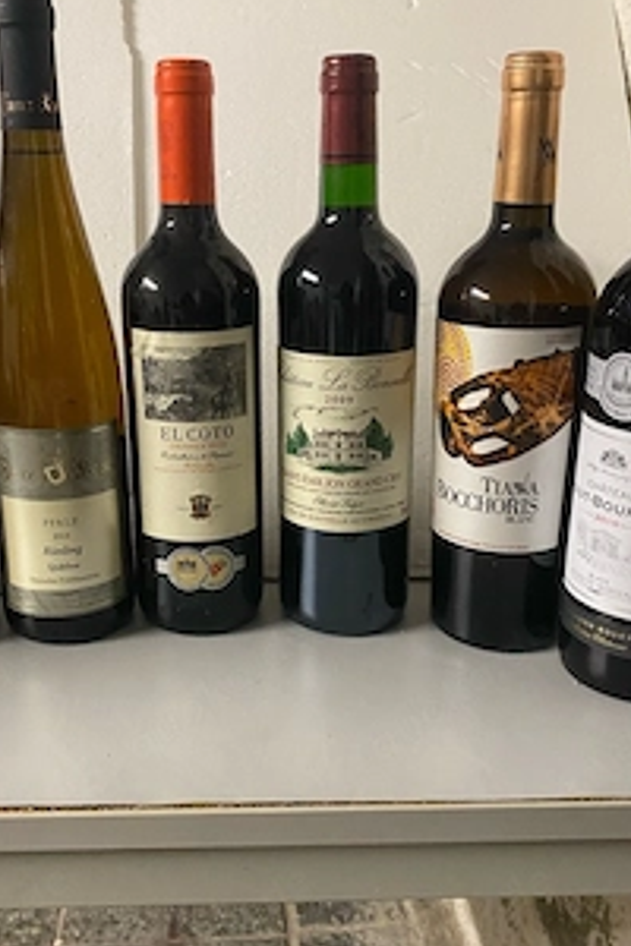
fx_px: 946
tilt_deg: -17.1
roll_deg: +0.0
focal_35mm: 36
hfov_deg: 36.8
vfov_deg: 53.1
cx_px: 287
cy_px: 479
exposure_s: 1/50
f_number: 1.8
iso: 400
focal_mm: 4.25
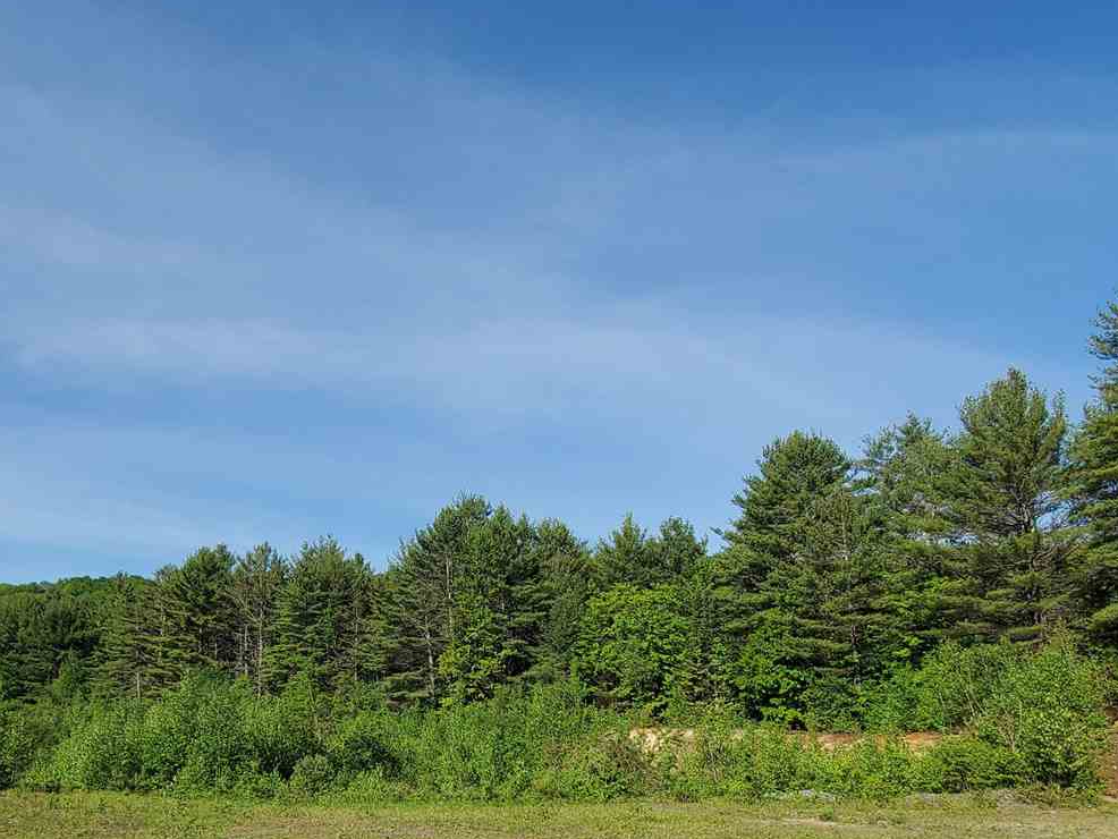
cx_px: 398
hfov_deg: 64.1
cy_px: 590
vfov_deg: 50.0
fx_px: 872
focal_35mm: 27
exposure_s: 1/1064
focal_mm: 1.8
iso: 50
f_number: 2.2
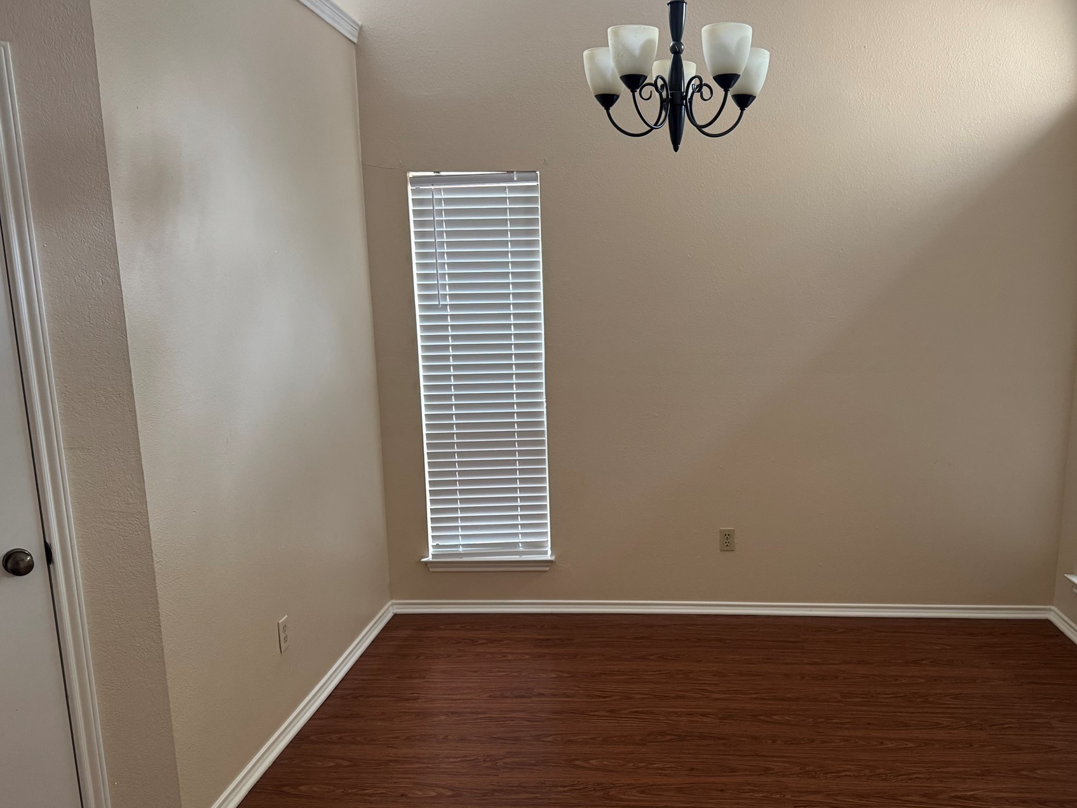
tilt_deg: -12.9
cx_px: 633
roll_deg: +0.8
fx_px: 902
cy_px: 478
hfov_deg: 61.3
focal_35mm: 29
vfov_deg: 48.0
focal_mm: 6.76
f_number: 1.78
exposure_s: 1/60
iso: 400
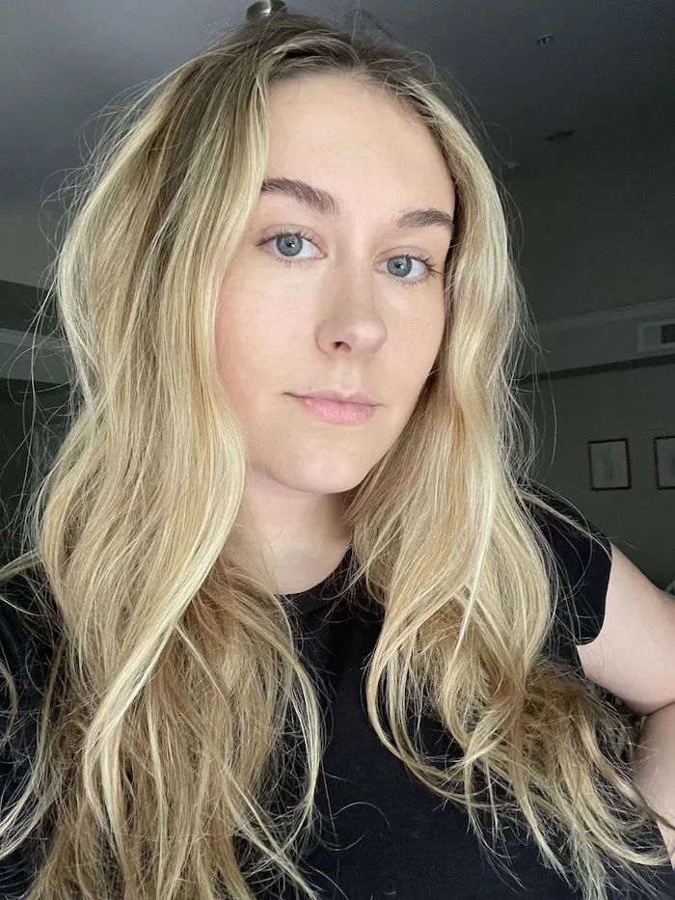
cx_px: 338
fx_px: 780
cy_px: 450
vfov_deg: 60.0
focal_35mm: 30
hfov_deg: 46.8
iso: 250
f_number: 2.2
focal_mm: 2.71
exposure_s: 1/60
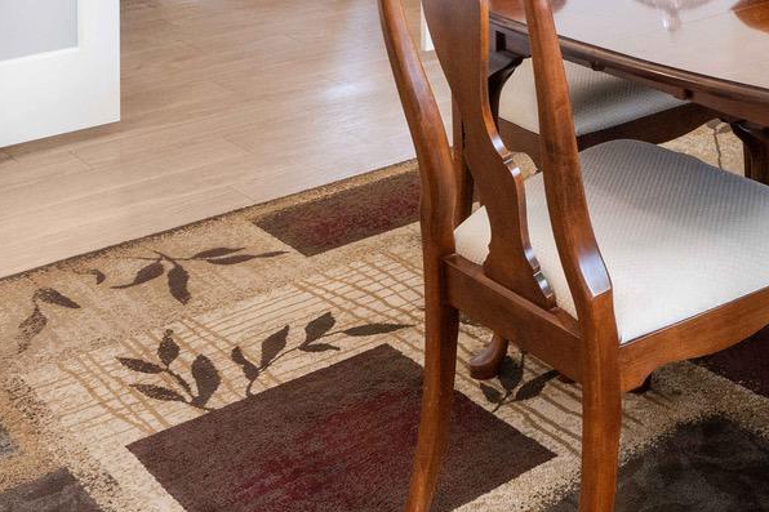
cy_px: -8
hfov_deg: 33.9
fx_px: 1174
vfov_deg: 23.5
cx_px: 719
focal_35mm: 55
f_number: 8
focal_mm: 16
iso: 1250
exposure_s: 1/30
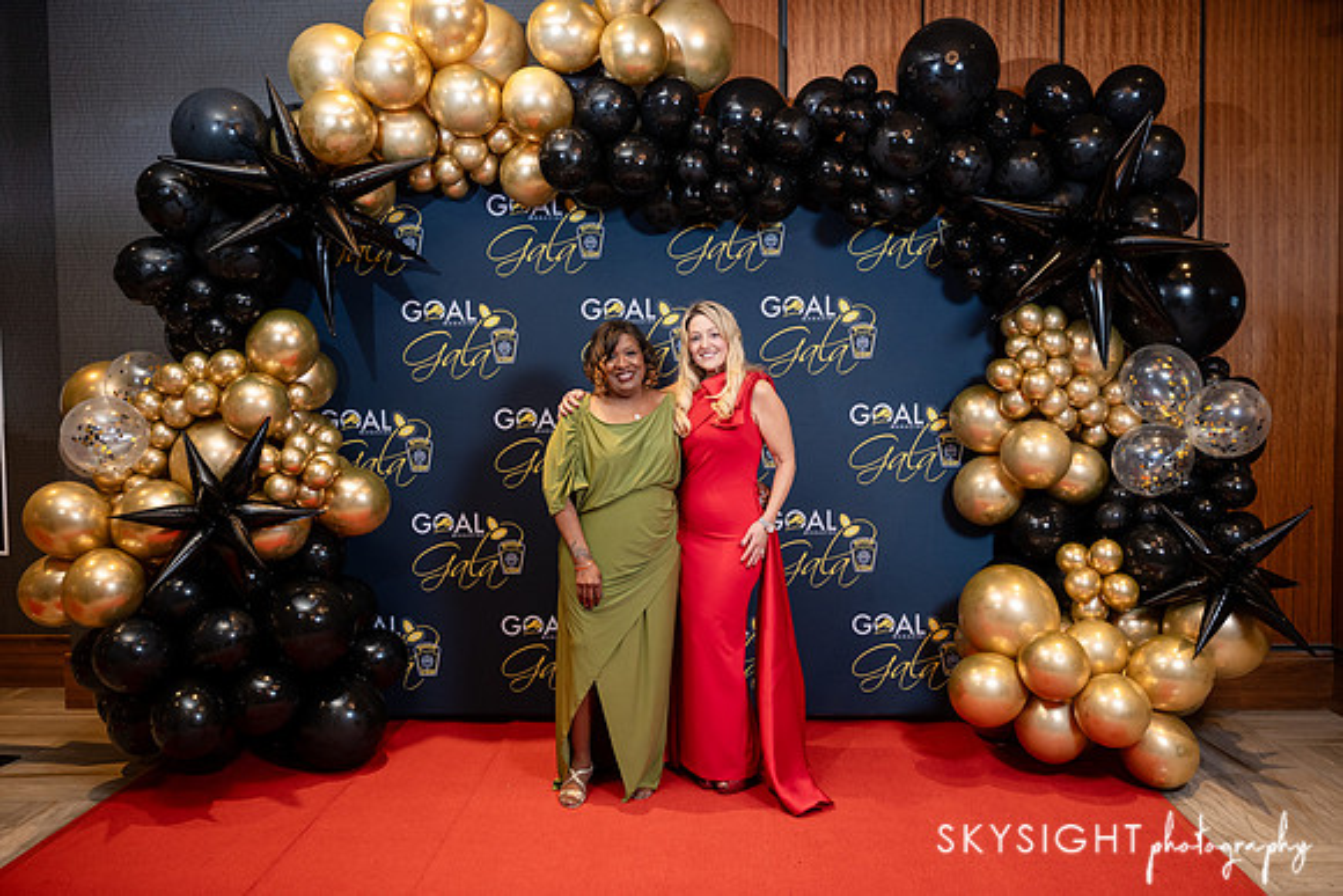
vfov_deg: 46.3
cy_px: 448
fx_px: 1047
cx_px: 672
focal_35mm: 28
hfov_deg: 65.3
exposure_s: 1/160
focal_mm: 28
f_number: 2.8
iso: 1000
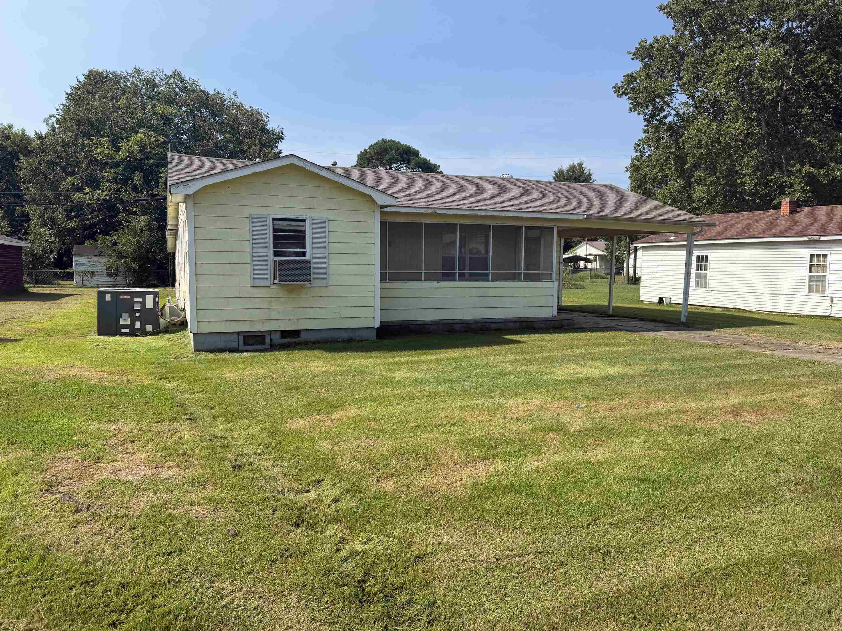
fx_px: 608
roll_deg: -0.8
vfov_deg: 54.9
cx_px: 405
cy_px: 312
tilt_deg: -4.9
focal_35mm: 25
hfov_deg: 69.4
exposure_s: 1/4167
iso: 80
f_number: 1.78
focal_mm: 6.76
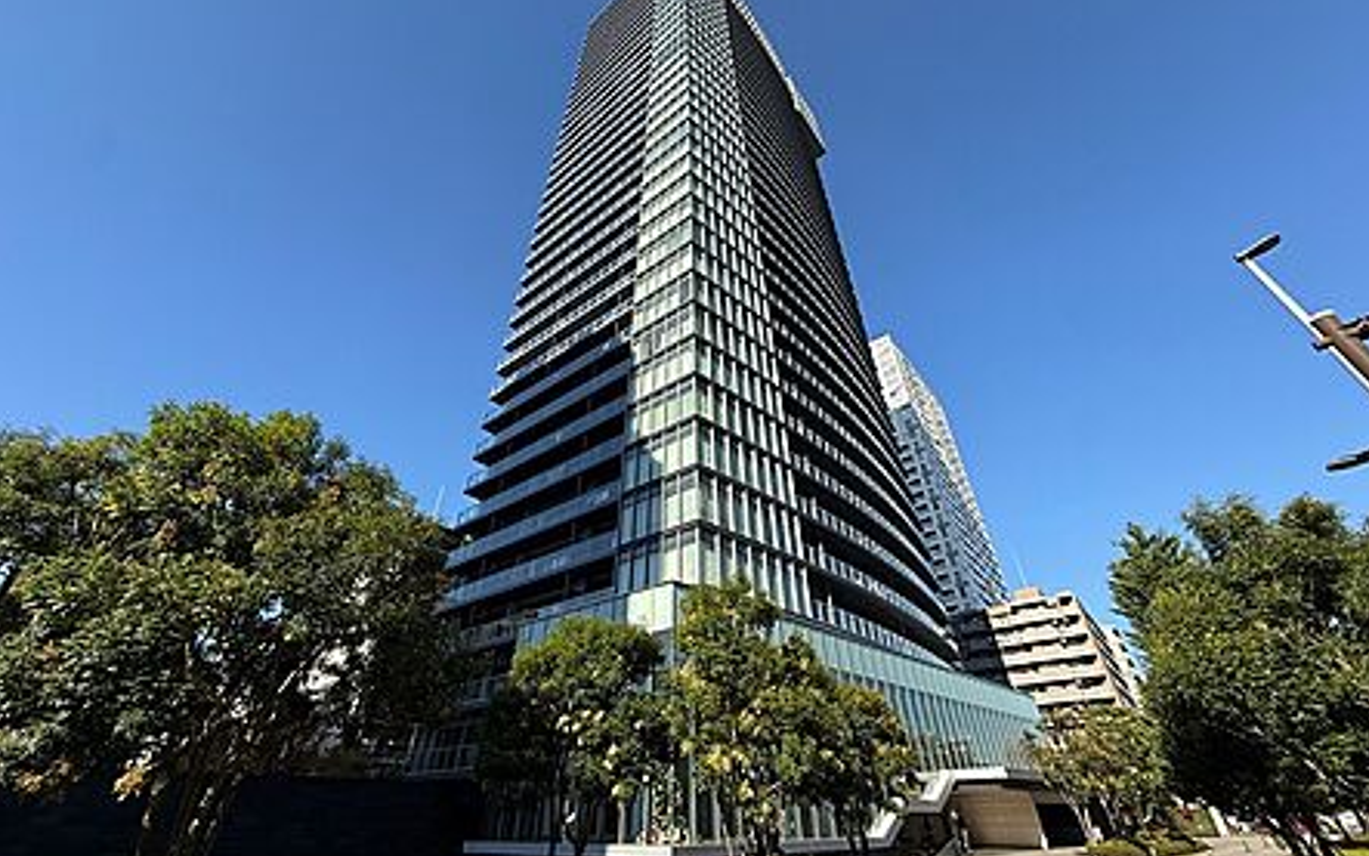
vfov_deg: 74.6
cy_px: 386
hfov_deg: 101.5
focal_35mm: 15
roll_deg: -0.7
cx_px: 686
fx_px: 560
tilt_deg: +39.4
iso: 50
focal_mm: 2.22
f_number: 2.2
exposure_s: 1/1211
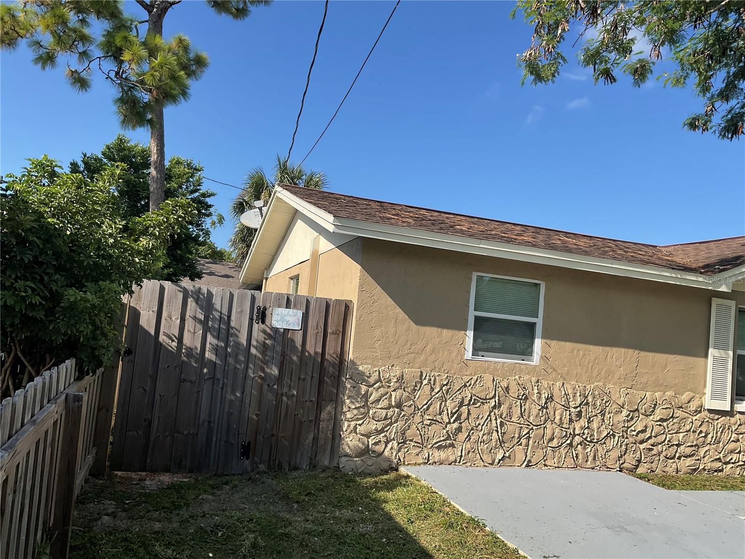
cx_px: 372
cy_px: 280
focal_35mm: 29
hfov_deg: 61.7
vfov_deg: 48.2
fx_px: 624
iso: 16
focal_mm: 3
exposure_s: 1/1451
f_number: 1.8
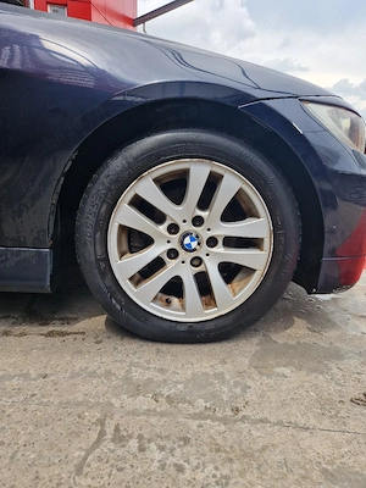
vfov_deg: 73.9
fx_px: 324
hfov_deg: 58.9
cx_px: 183
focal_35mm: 23
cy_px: 244
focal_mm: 5.4
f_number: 1.8
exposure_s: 1/1000
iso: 50
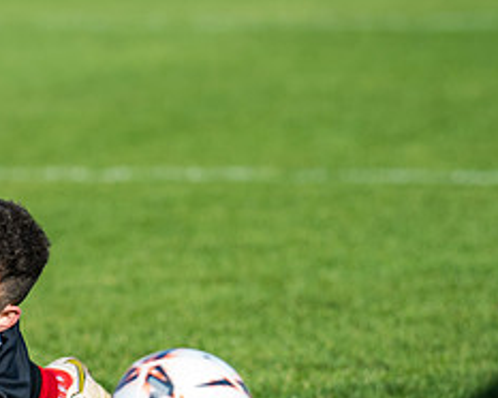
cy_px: 317
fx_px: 6701
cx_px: -134
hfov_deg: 4.2
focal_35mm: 455
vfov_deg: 3.4
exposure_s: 1/2000
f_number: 2.4
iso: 50
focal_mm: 135
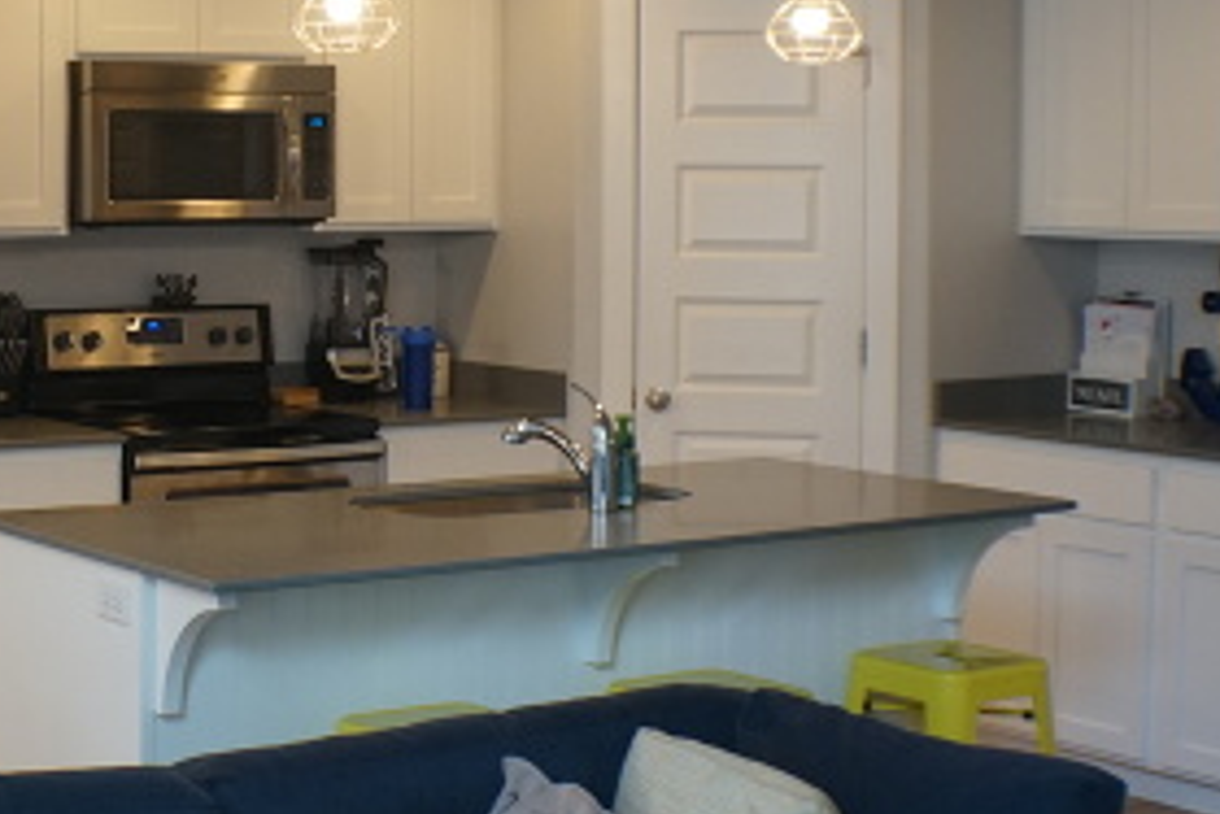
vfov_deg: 14.2
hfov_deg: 20.7
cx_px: 70
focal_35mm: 96
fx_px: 3255
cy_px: 266
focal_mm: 42
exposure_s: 1/160
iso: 1250
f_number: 4.5
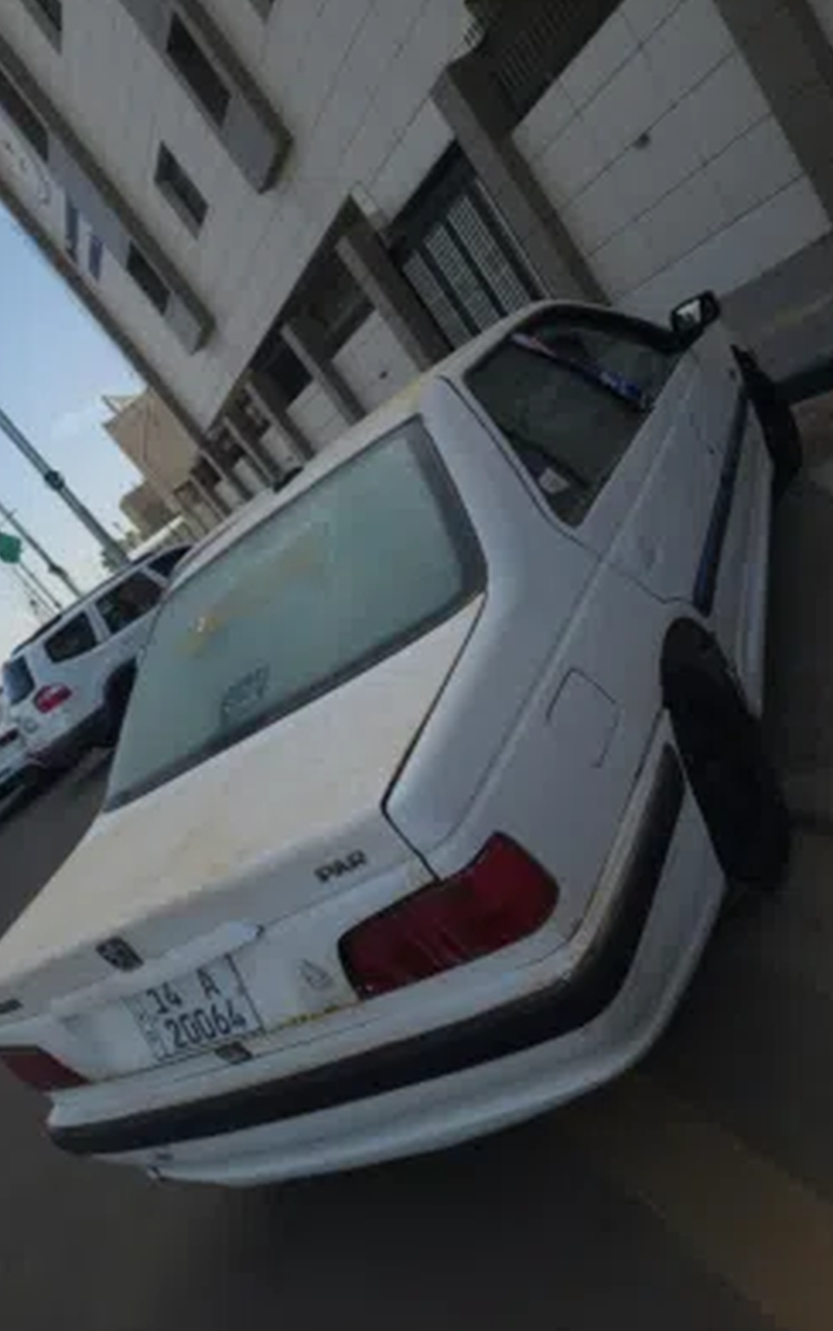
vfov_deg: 72.5
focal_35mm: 25
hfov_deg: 49.0
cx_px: 495
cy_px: 672
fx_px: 907
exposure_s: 1/3000
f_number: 1.8
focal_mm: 6.4
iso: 50
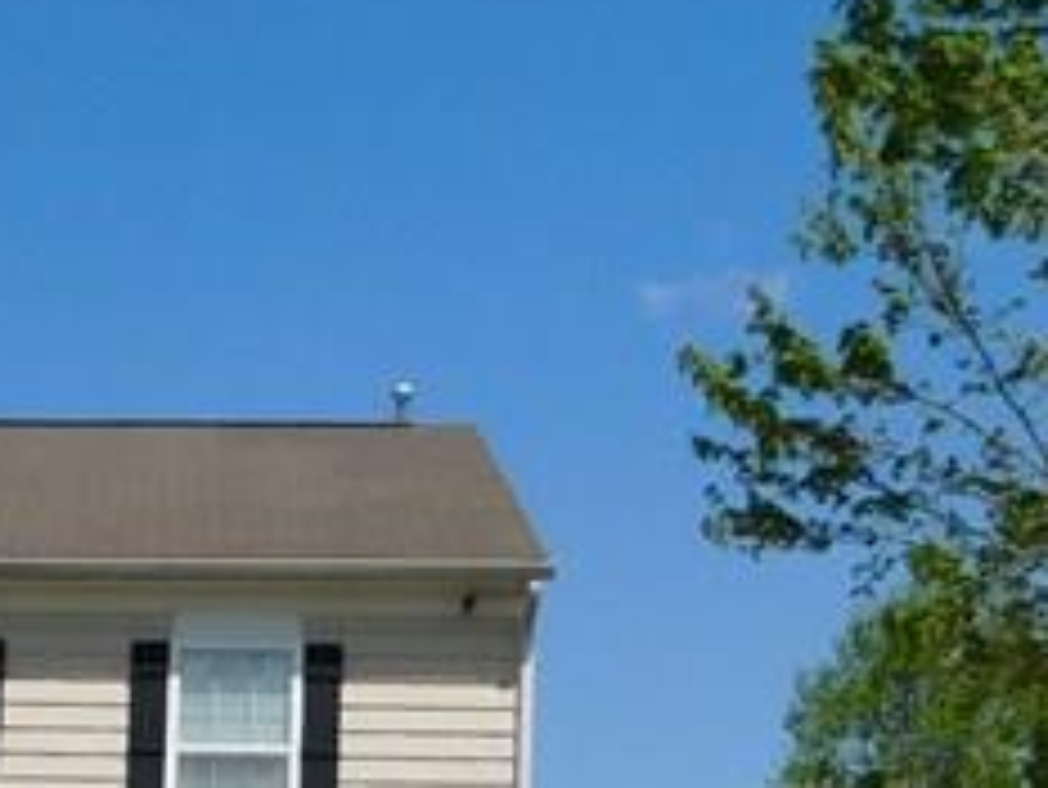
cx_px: -315
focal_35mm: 101
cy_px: 1229
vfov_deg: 13.7
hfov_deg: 18.1
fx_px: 3059
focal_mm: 4
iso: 125
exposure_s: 1/800
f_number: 6
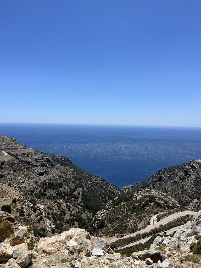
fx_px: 201
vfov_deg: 67.3
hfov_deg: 53.1
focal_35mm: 26
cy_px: 134
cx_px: 100
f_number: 1.6
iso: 50
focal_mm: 5.1
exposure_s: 1/5319
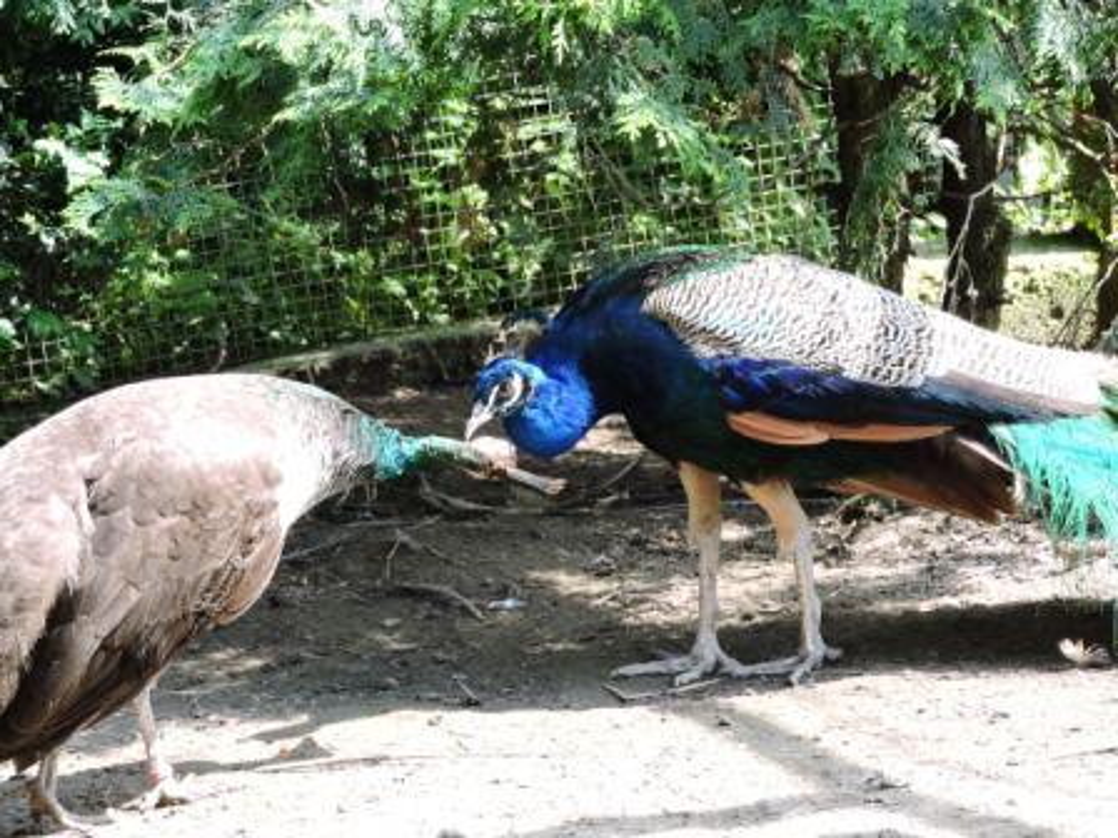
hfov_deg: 7.3
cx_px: 559
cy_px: 419
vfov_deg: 5.5
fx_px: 8720
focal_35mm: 270
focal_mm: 48.4
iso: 360
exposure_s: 1/125
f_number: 5.5
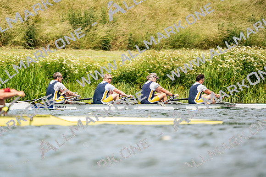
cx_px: 133
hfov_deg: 3.4
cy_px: 88
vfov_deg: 2.3
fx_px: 4434
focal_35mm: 600
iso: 320
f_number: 6.3
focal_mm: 600
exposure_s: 1/2000
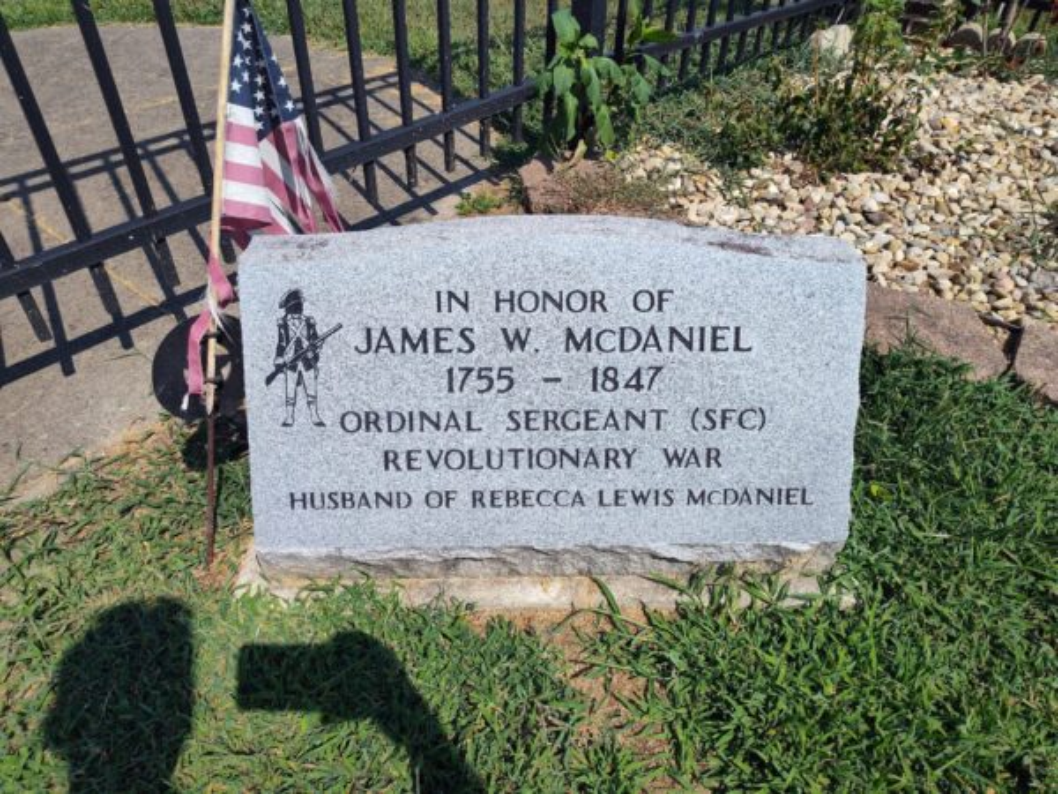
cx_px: 529
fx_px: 703
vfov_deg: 58.9
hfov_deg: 73.9
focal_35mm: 23
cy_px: 397
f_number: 1.8
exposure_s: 1/1623
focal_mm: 5.56
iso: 100
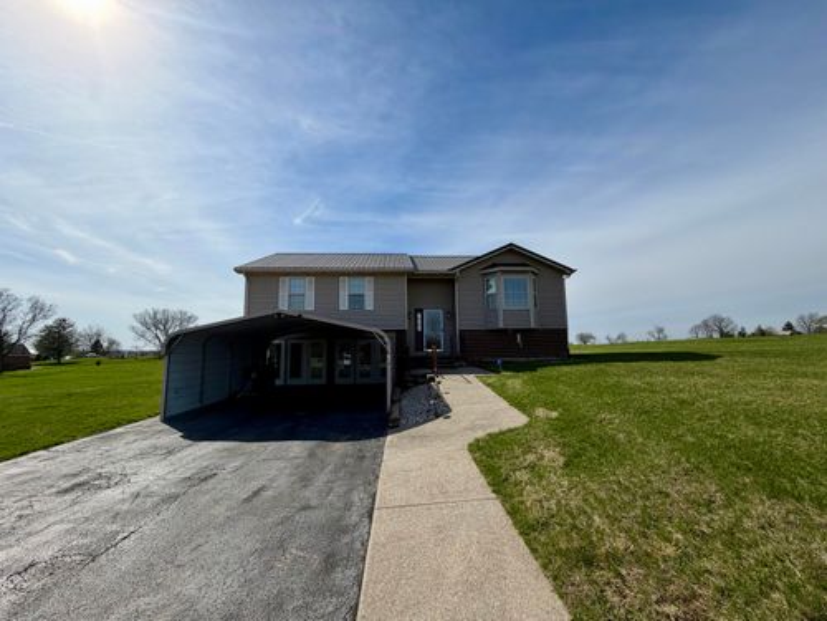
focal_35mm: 14
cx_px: 414
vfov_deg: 85.7
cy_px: 310
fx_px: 334
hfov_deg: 102.1
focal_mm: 2.22
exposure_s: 1/1497
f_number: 2.2
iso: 20
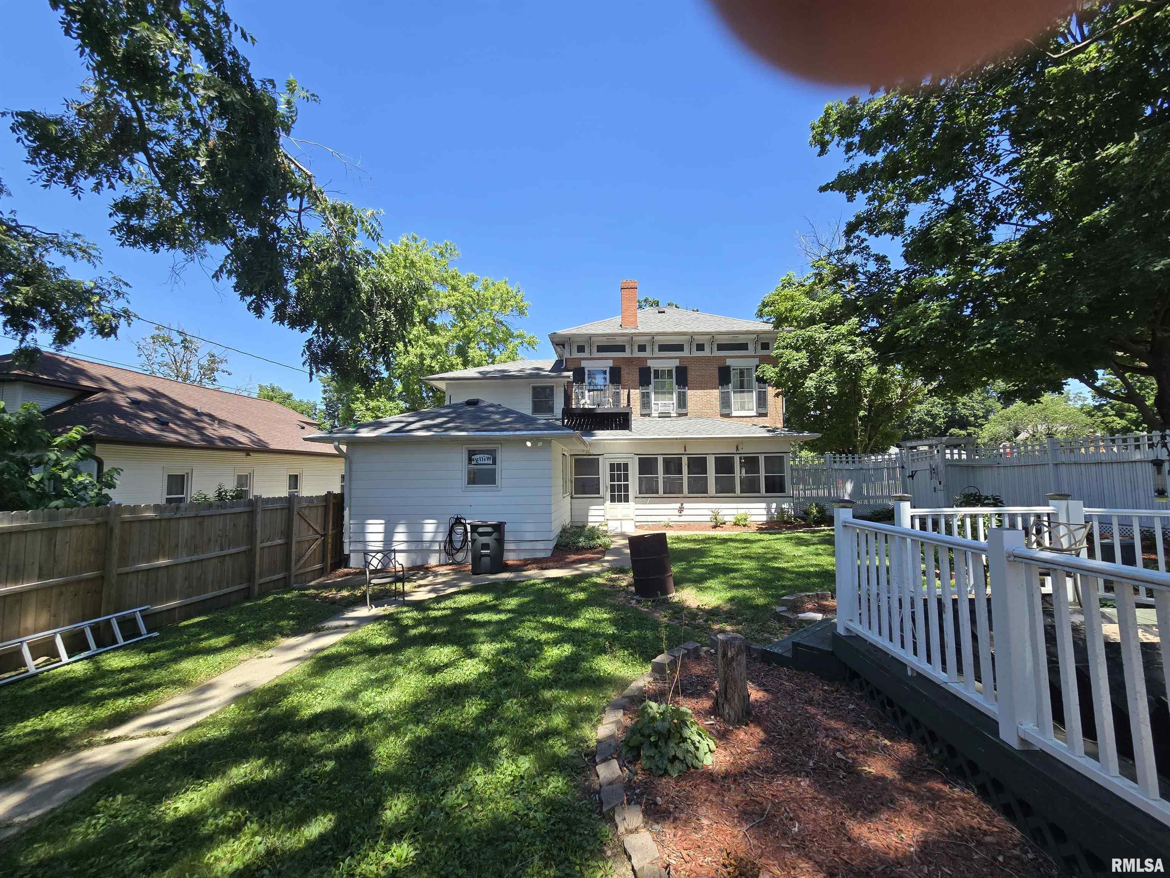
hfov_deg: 106.2
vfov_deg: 89.9
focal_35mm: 13
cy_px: 439
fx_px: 439
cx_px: 585
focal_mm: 2.2
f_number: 2.2
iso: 50
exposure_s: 1/892
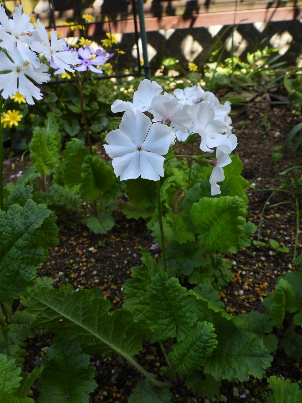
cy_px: 202
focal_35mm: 30
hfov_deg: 46.8
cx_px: 151
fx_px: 349
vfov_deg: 60.0
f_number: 3.2
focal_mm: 5.4
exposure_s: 1/320
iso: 100
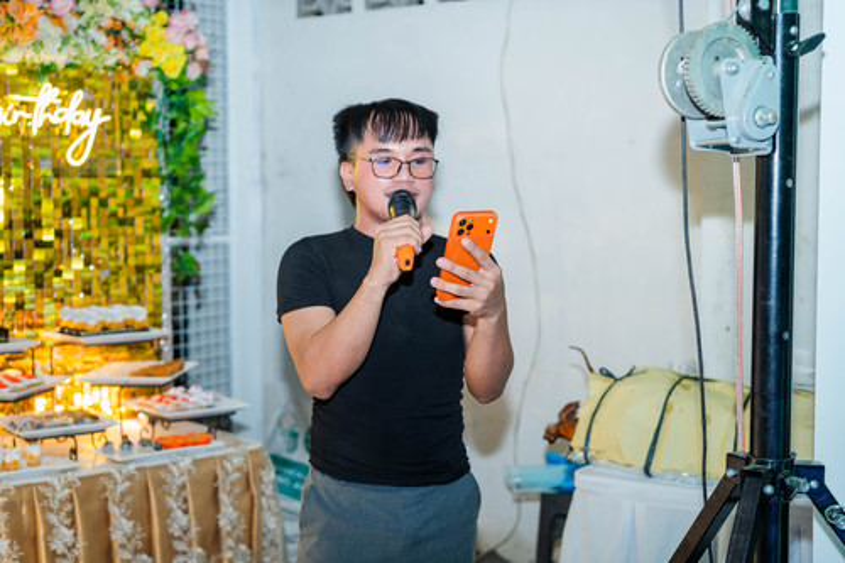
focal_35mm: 50
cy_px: 282
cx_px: 422
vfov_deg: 27.0
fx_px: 1173
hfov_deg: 39.6
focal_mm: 50
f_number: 2.8
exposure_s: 1/200
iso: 1250
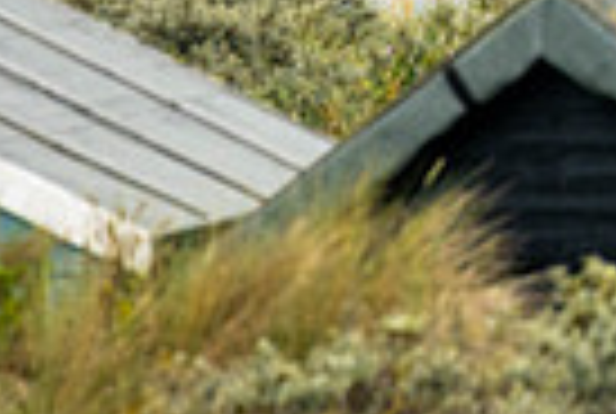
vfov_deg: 1.1
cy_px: -398
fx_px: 21727
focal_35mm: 1267
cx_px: 1007
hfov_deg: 1.6
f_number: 7.1
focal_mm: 300
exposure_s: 1/1000
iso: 200
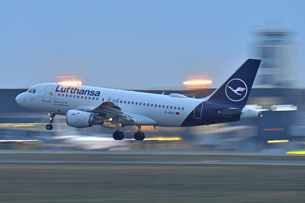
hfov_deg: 5.3
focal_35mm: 390
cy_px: 102
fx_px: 3303
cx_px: 152
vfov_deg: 3.5
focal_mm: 390
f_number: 8
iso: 720
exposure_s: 1/25
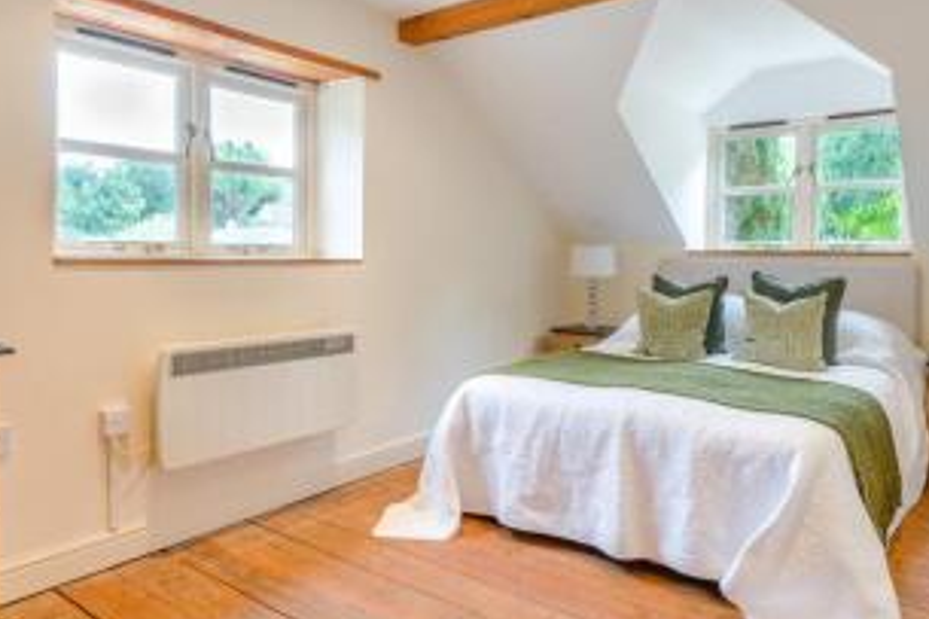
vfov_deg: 50.7
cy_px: 230
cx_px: 506
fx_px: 645
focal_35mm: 25
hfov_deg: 71.4
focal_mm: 16
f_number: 8
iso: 200
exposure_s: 1/25
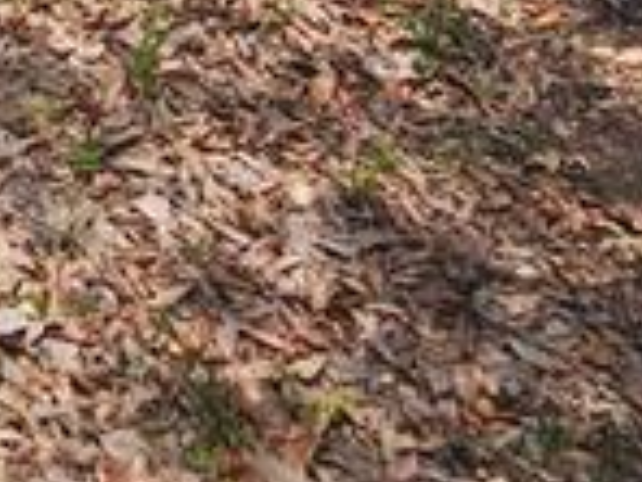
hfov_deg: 16.4
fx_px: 1669
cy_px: -803
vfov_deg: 11.9
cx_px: -664
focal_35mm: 90
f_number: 2.2
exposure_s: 1/2490
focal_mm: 2.2
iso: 50
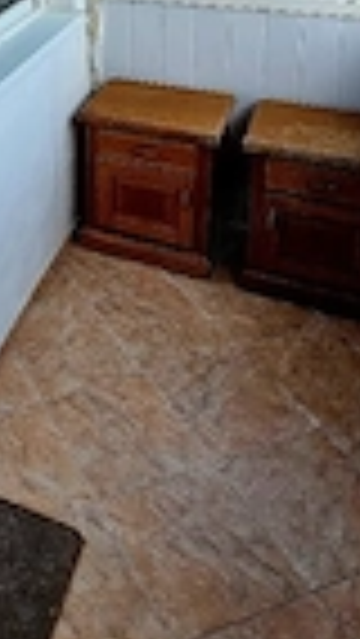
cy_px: -45
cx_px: -63
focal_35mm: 40
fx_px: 678
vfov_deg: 41.5
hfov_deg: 26.7
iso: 125
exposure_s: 1/370
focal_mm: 2.2
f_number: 2.2
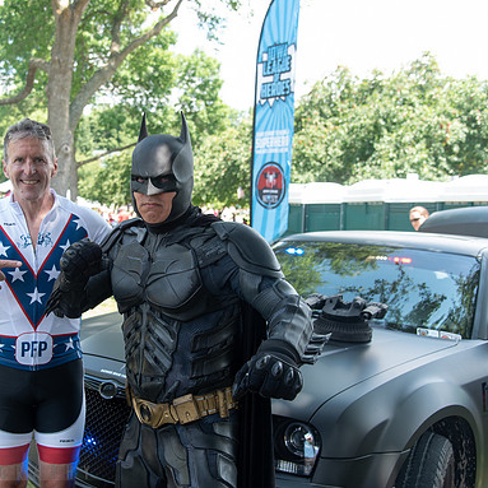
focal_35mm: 45
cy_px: 243
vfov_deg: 37.6
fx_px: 718
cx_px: 134
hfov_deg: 36.8
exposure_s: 1/125
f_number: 4.5
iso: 200
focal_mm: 35
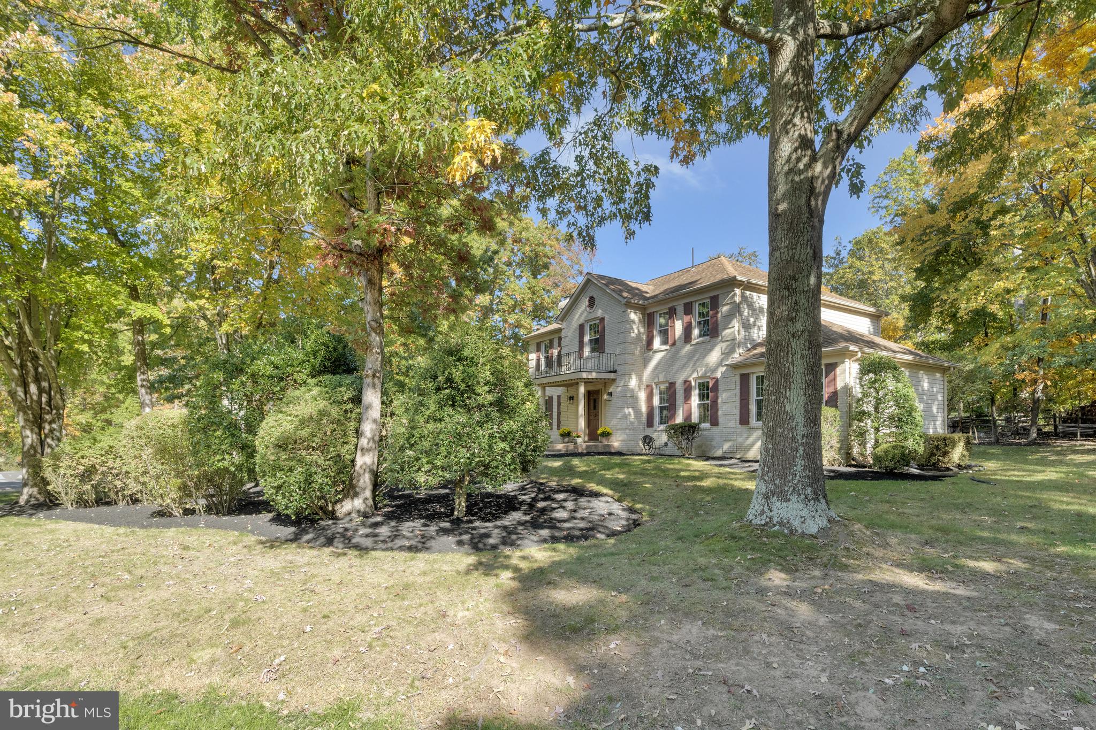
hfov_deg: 90.0
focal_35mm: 18
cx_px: 548
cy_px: 365
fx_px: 548
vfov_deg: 67.4
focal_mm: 18
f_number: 7.1
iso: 1250
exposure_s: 1/320
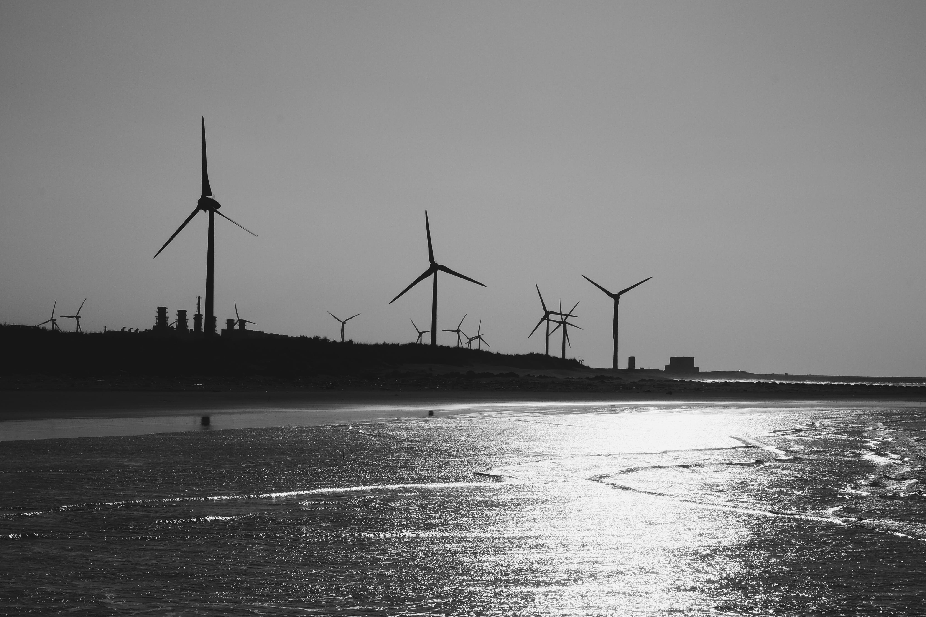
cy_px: 338
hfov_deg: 30.9
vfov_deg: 20.9
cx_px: 508
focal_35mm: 65
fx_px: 1672
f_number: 22
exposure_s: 1/950
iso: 400
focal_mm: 35.8
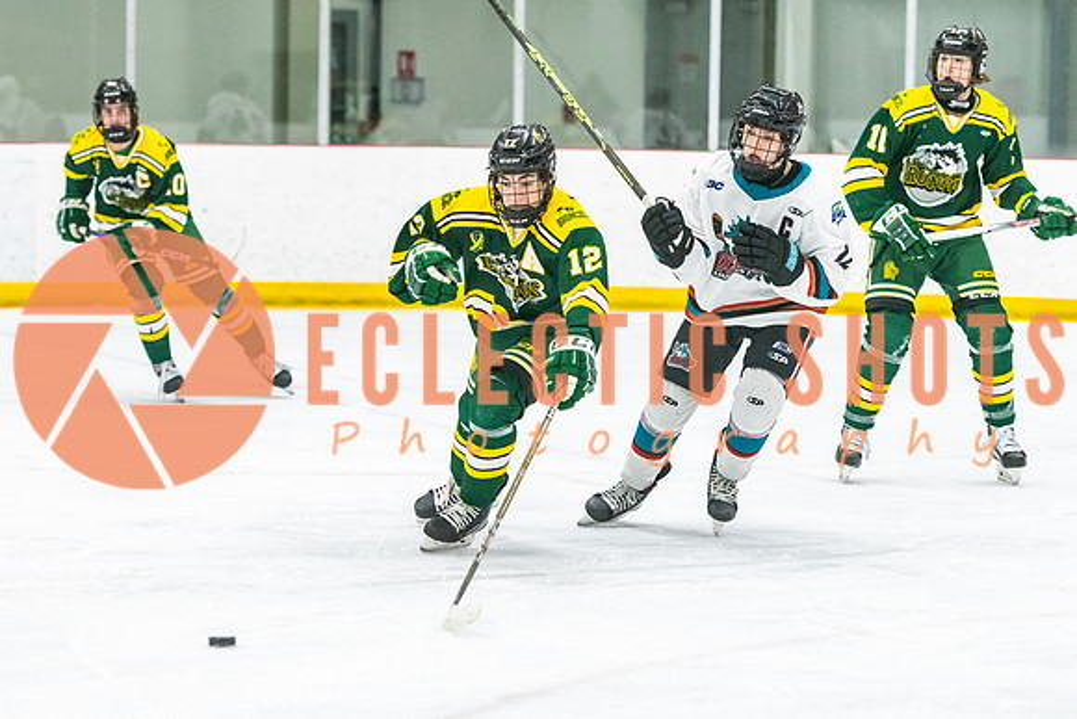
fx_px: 4426
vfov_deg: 9.3
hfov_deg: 13.9
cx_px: 437
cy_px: 358
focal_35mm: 148
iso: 4000
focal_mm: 110
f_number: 2.8
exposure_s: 1/800
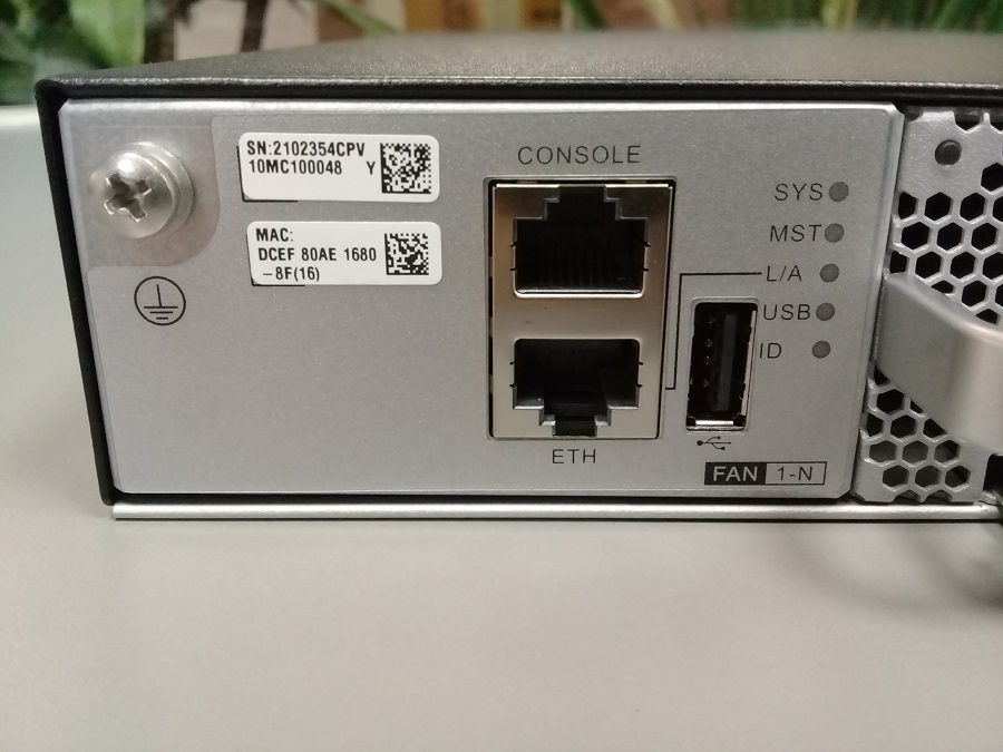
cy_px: 376
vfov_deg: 45.4
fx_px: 898
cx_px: 502
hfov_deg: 58.4
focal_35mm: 31
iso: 400
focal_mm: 3.3
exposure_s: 1/17
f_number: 2.2
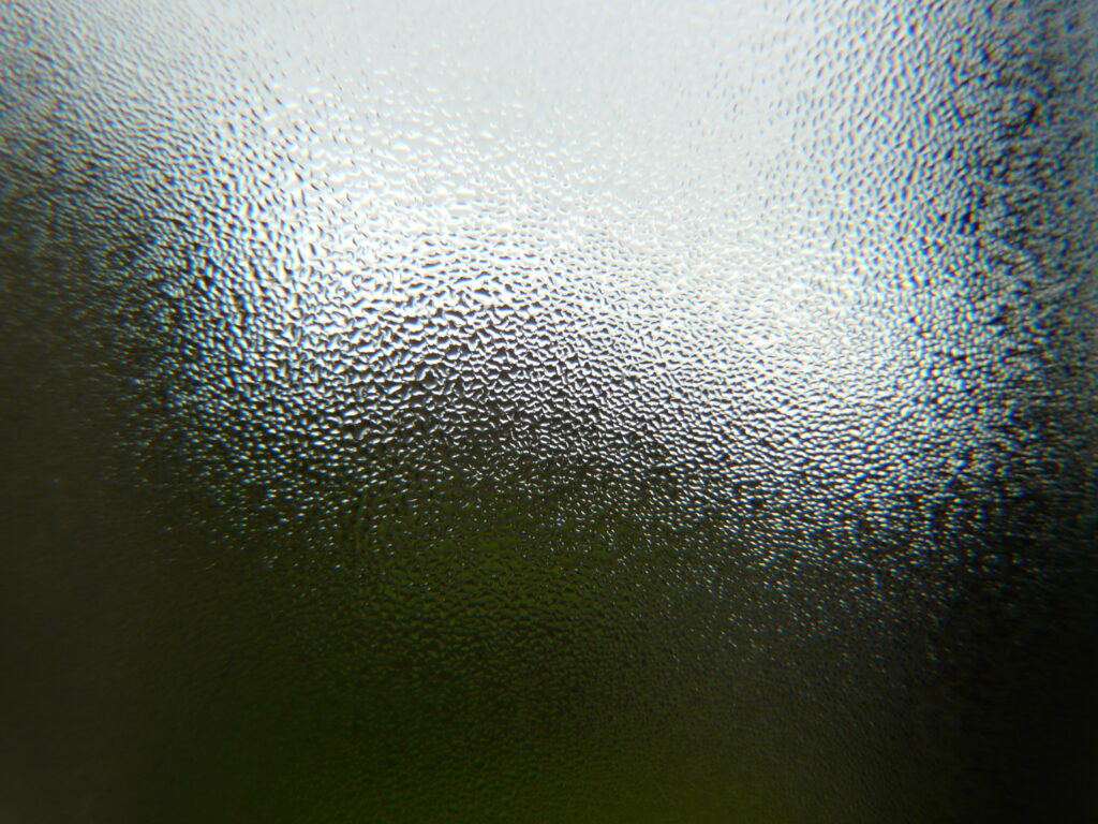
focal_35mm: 28
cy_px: 412
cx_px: 549
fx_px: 888
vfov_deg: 49.7
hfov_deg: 63.4
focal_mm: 4.6
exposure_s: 1/160
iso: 100
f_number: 4
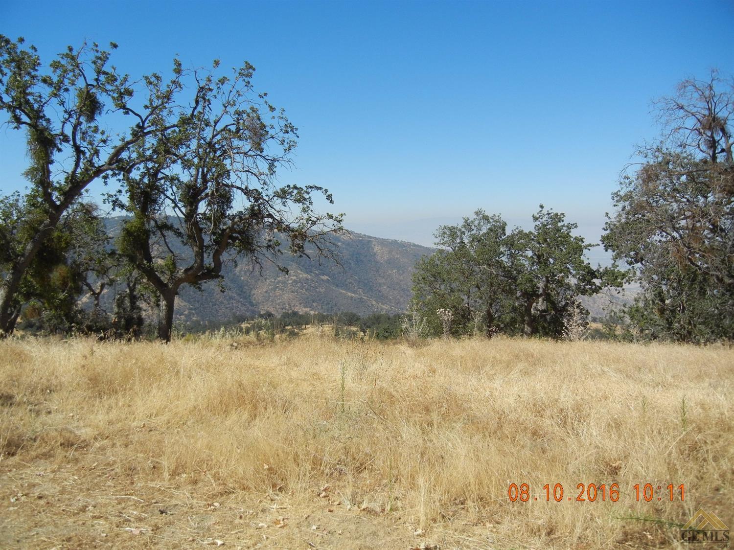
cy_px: 275
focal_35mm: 30
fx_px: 636
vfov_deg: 46.8
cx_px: 367
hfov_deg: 60.0
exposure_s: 1/448
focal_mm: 5.4
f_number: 7
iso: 160
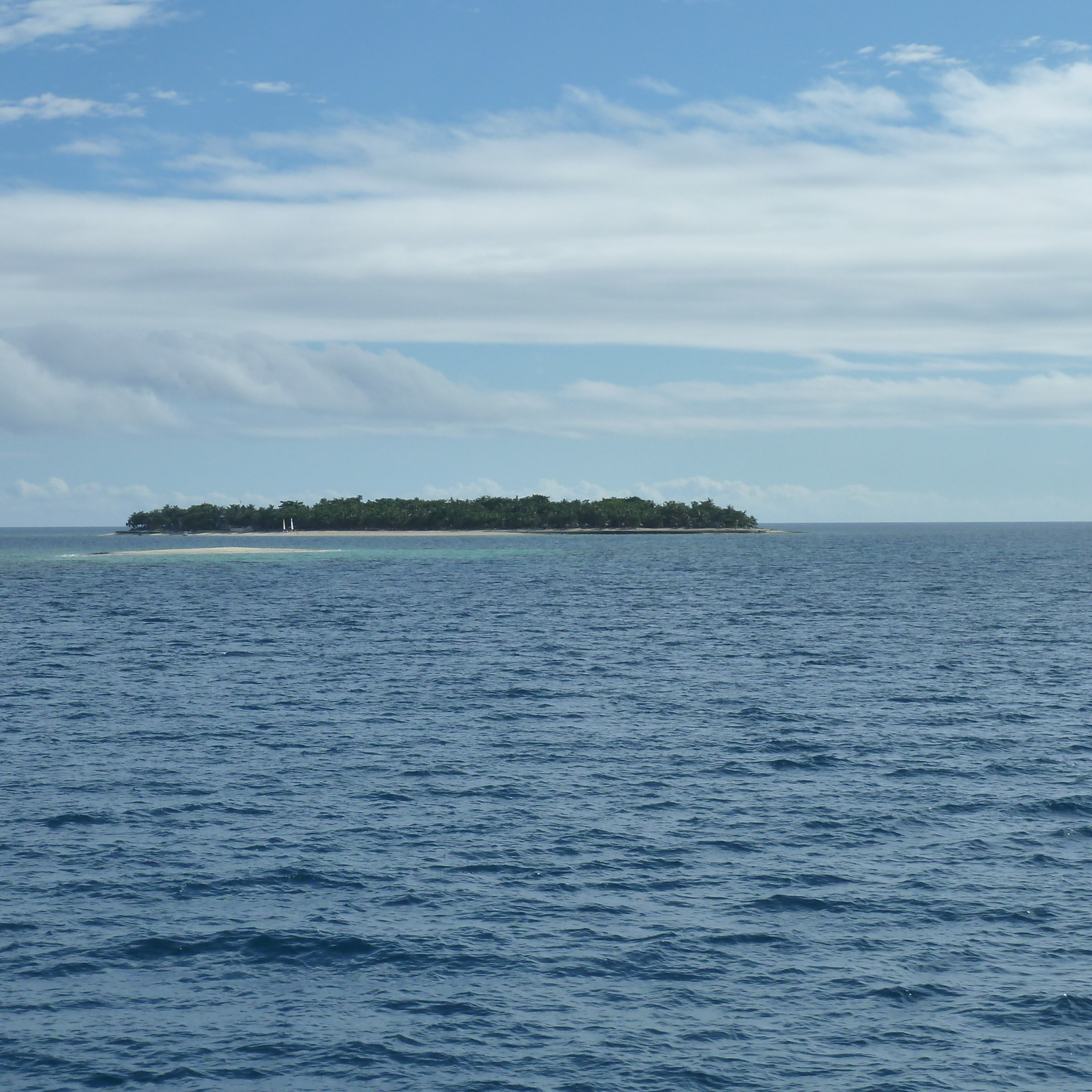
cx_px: 349
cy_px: 564
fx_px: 3212
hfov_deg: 19.2
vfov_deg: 19.3
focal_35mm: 90
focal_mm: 11
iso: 125
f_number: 5.6
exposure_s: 1/800
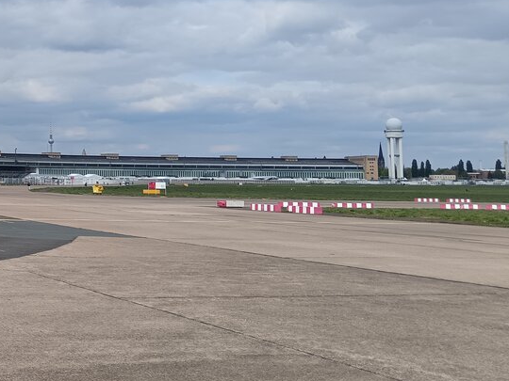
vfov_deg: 22.6
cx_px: -88
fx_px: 941
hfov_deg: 27.1
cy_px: 77
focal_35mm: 64
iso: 101
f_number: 1.9
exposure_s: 1/1082
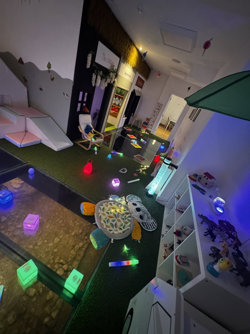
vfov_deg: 102.1
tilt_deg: -28.2
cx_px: 125
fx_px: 135
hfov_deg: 85.7
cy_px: 167
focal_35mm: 14
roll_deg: -21.9
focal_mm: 2.22
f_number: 2.2
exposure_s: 1/50
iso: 1250
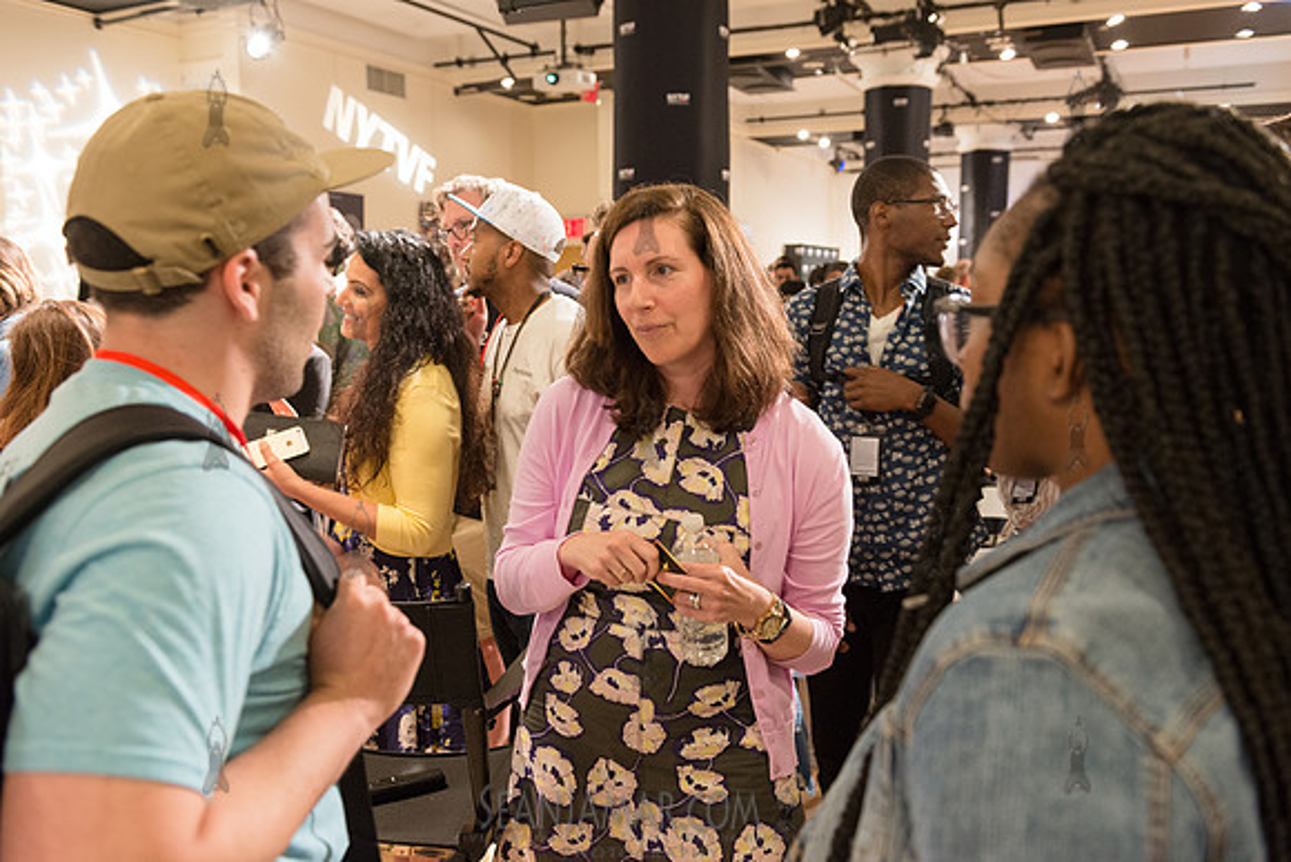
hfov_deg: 60.3
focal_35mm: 31
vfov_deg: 42.3
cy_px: 431
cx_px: 646
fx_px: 1112
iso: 2500
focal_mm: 31
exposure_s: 1/50
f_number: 4
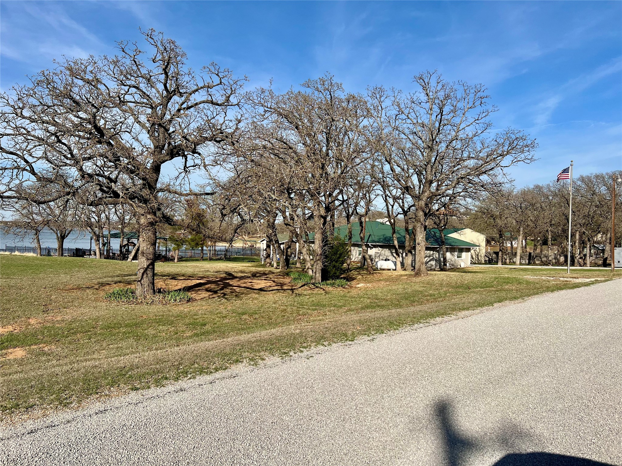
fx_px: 467
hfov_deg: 67.3
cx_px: 311
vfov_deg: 53.1
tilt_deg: -1.0
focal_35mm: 26
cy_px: 233
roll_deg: -1.3
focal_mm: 5.7
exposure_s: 1/5882
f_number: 1.5
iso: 50
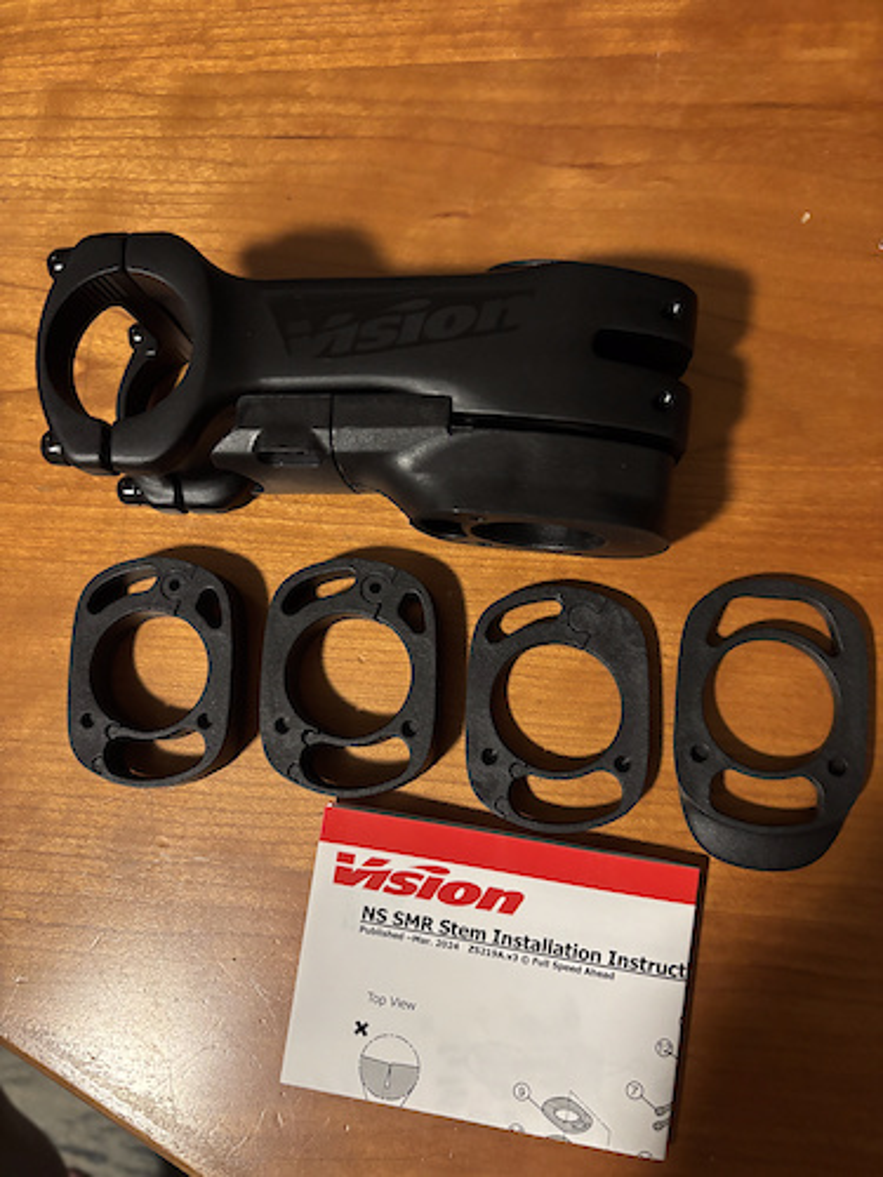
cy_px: 588
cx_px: 442
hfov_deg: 53.1
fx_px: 884
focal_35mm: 26
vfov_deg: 67.3
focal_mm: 5.96
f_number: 1.6
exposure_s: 1/30
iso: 500
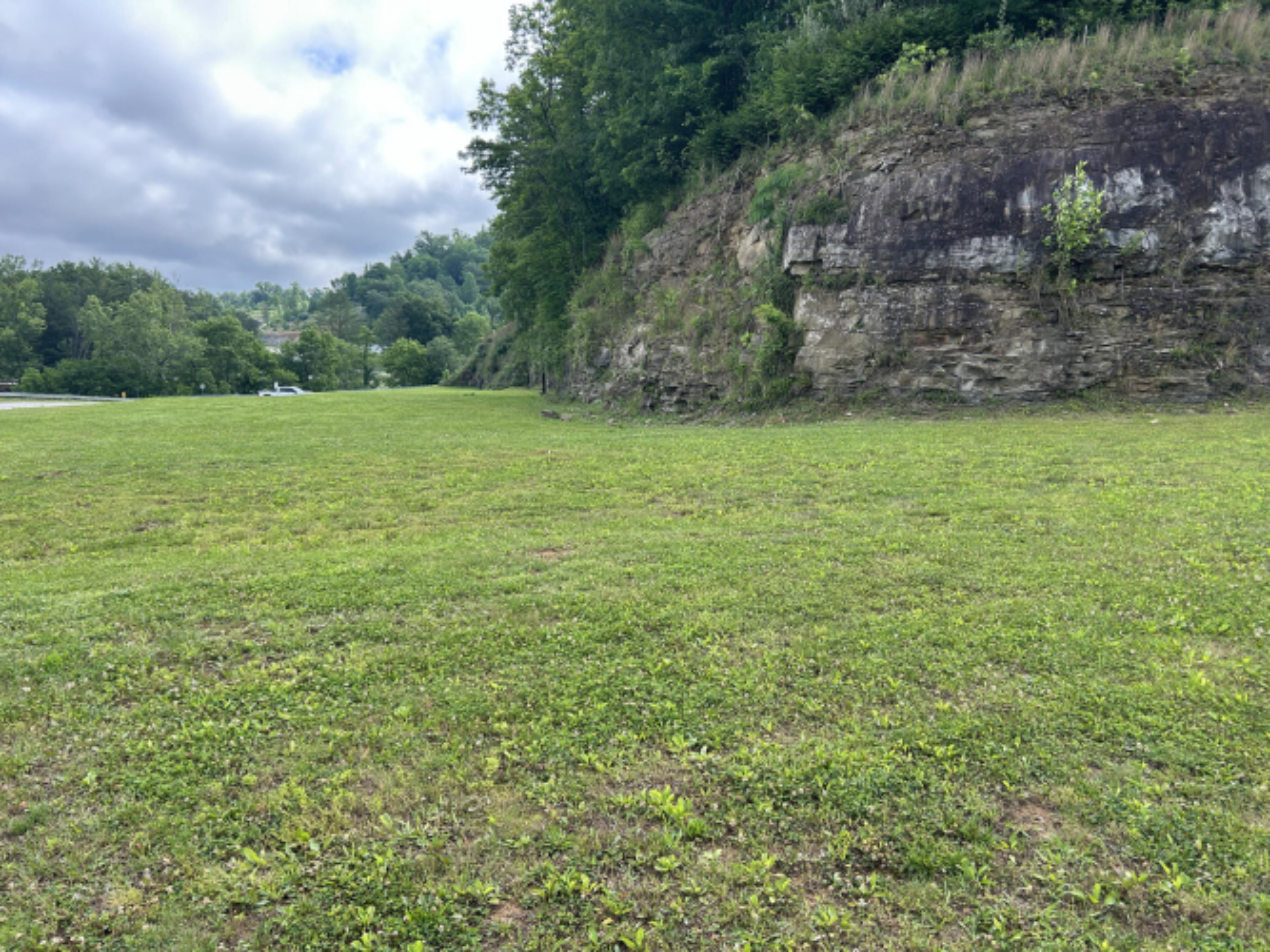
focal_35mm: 26
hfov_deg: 67.3
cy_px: 476
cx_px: 635
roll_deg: -0.4
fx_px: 954
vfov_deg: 53.0
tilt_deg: -7.0
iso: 50
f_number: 1.5
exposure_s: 1/1058
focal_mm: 5.7
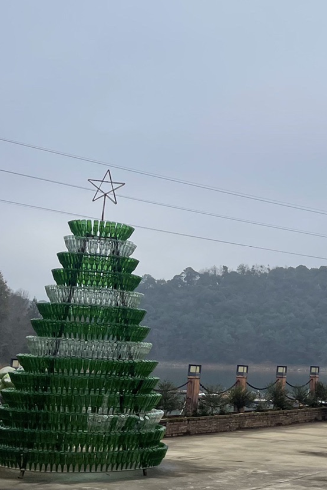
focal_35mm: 65
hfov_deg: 19.3
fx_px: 885
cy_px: 239
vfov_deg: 31.0
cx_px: 425
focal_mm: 5.1
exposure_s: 1/4902
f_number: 1.6
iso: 32
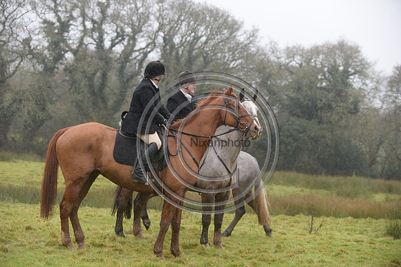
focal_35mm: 102
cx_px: 200
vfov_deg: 13.4
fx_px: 1135
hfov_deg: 20.0
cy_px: 134
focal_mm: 102
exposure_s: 1/800
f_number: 3.5
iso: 1600
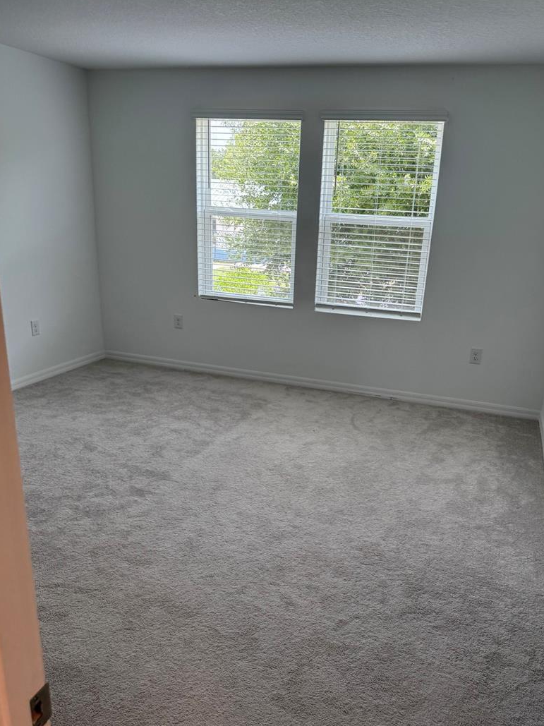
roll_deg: -0.1
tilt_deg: -13.6
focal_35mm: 28
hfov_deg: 49.6
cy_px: 405
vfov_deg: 63.3
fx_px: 587
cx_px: 304
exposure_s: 1/162
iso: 80
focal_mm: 6.76
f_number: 1.78
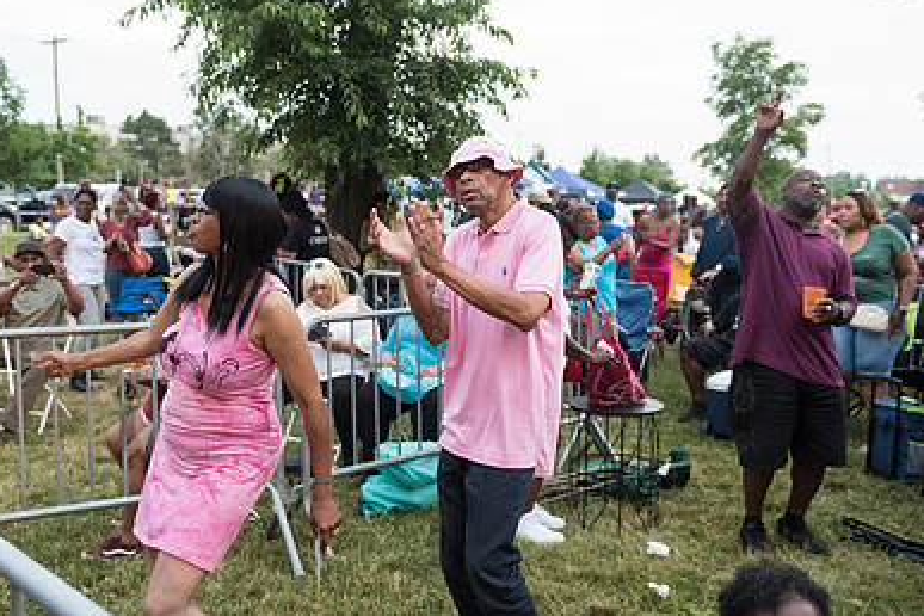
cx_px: 435
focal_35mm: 39
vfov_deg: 34.2
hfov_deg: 49.5
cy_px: 297
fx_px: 1001
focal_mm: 26
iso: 4000
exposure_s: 1/200
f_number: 2.8
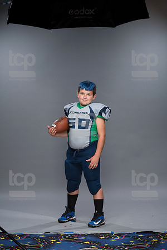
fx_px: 557
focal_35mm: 80
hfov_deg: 17.1
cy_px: 125
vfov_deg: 25.4
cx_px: 84
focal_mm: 80
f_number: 6.3
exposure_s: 1/250
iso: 320
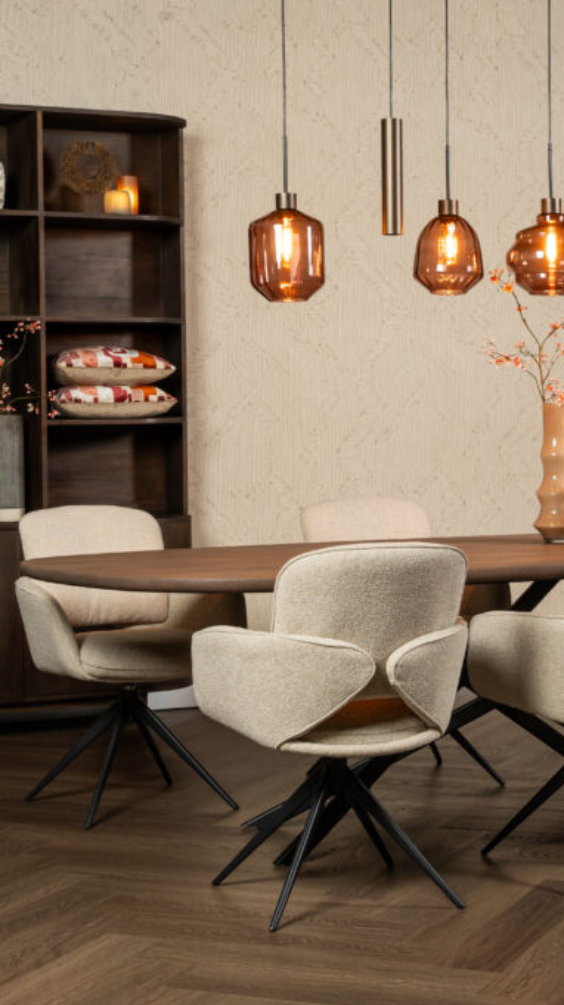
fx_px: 1906
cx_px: 496
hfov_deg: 16.6
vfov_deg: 29.5
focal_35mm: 72
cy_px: 502
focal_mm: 45.4
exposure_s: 1/1.67
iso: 250
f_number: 13
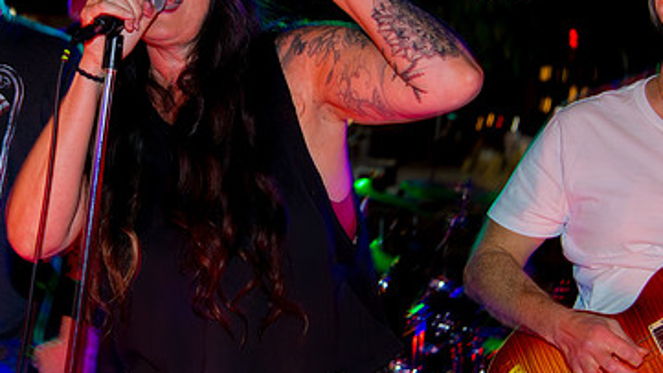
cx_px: 203
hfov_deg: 23.3
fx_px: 1600
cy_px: 62
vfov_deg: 13.2
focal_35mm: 91
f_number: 4
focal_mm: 48
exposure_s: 1/80
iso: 3200
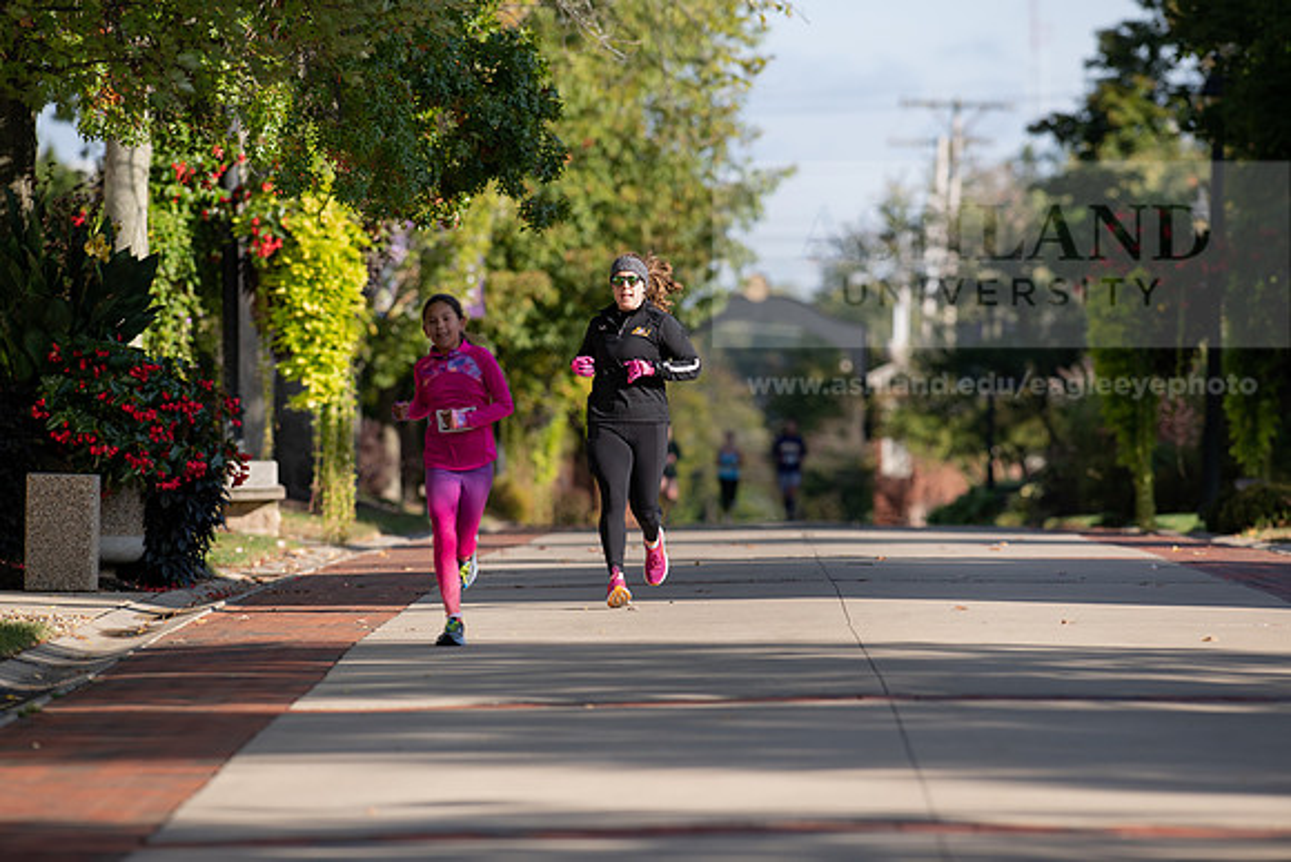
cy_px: 431
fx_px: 10760
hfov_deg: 6.9
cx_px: 646
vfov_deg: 4.6
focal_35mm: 300
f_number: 4.5
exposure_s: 1/800
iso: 200
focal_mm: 300
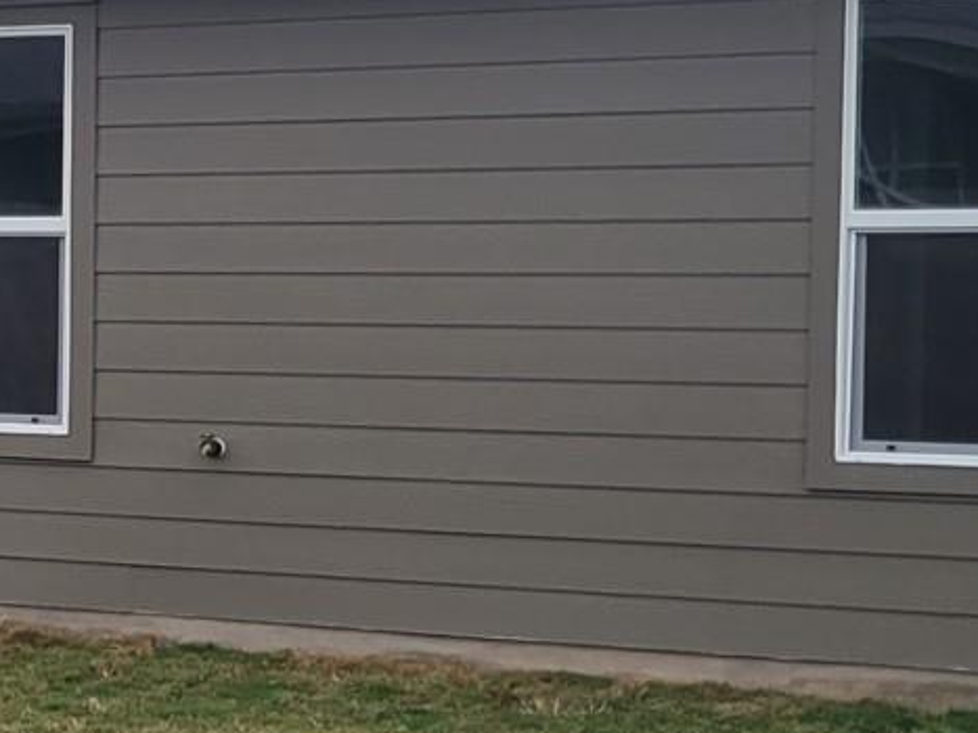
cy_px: 396
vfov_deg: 13.0
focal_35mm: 114
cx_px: -237
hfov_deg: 16.5
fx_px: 3220
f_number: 1.8
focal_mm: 5.4
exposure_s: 1/1391
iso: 40
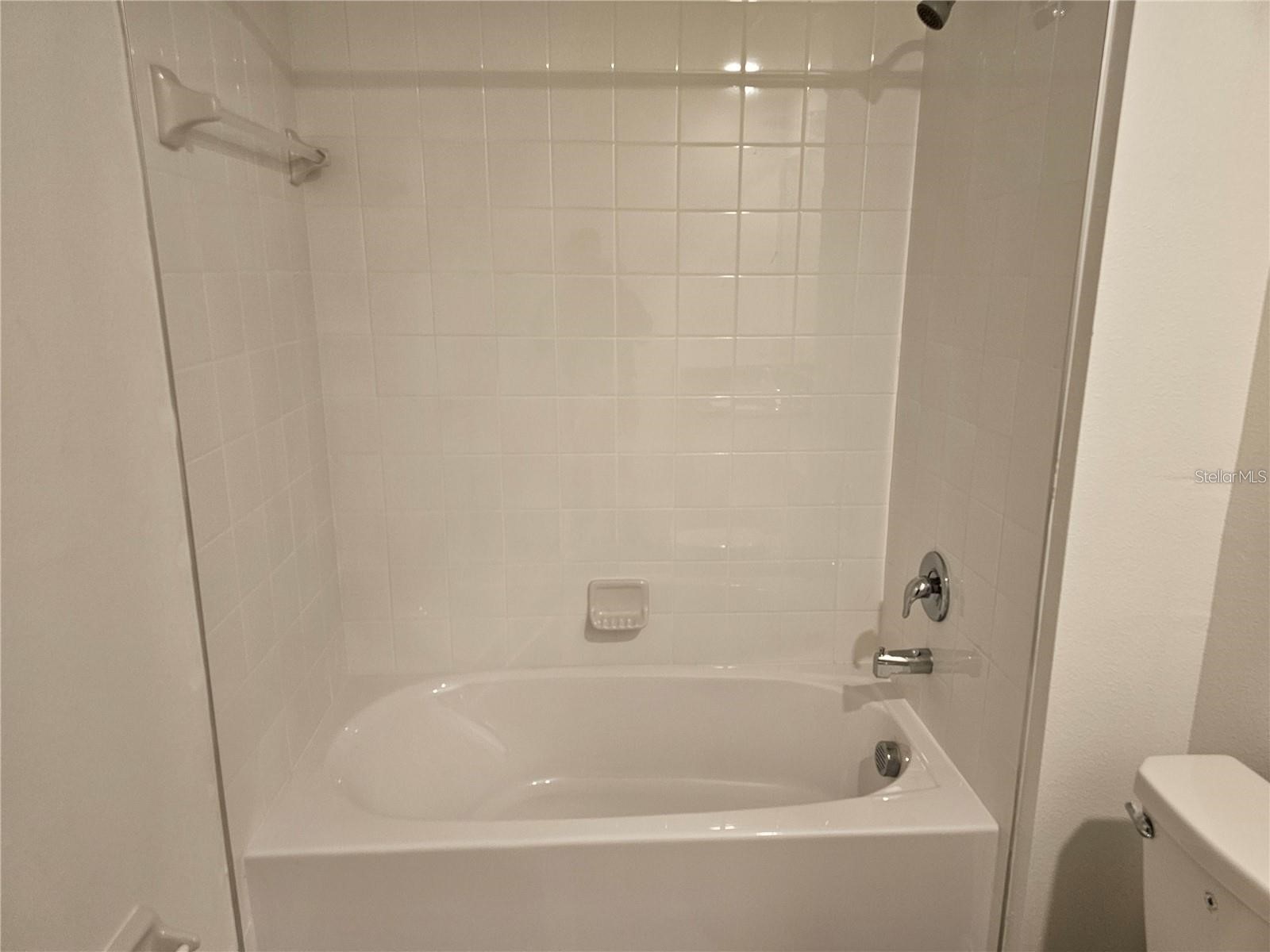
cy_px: 476
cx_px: 635
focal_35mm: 23
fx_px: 844
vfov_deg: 58.9
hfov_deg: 73.9
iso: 250
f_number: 1.7
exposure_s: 1/120
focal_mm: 6.3
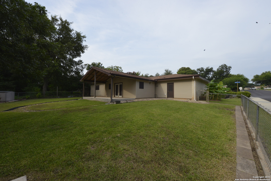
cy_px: 90
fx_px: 105
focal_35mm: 14
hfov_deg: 104.3
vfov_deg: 81.2
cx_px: 136
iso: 1600
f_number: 22
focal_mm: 14
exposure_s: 1/250
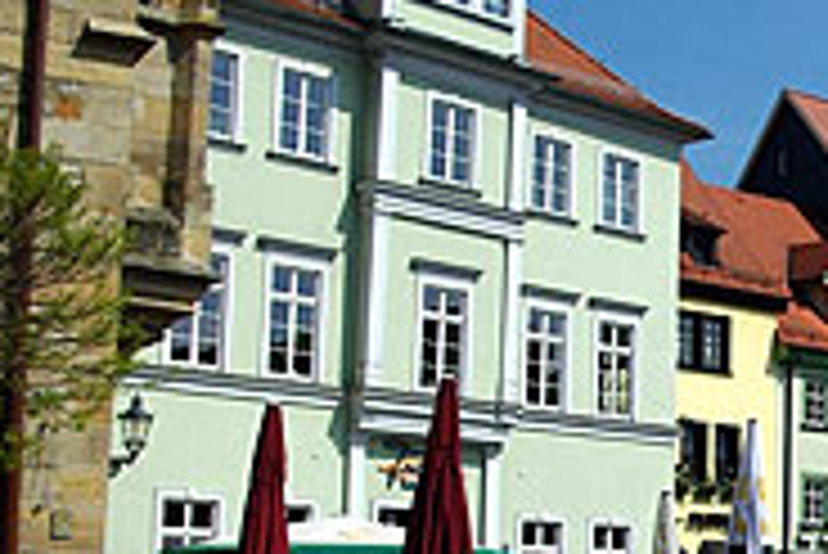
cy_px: 426
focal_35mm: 76
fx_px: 1749
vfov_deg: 17.9
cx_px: 806
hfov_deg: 25.5
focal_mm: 21
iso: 100
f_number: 5.6
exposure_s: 1/1000
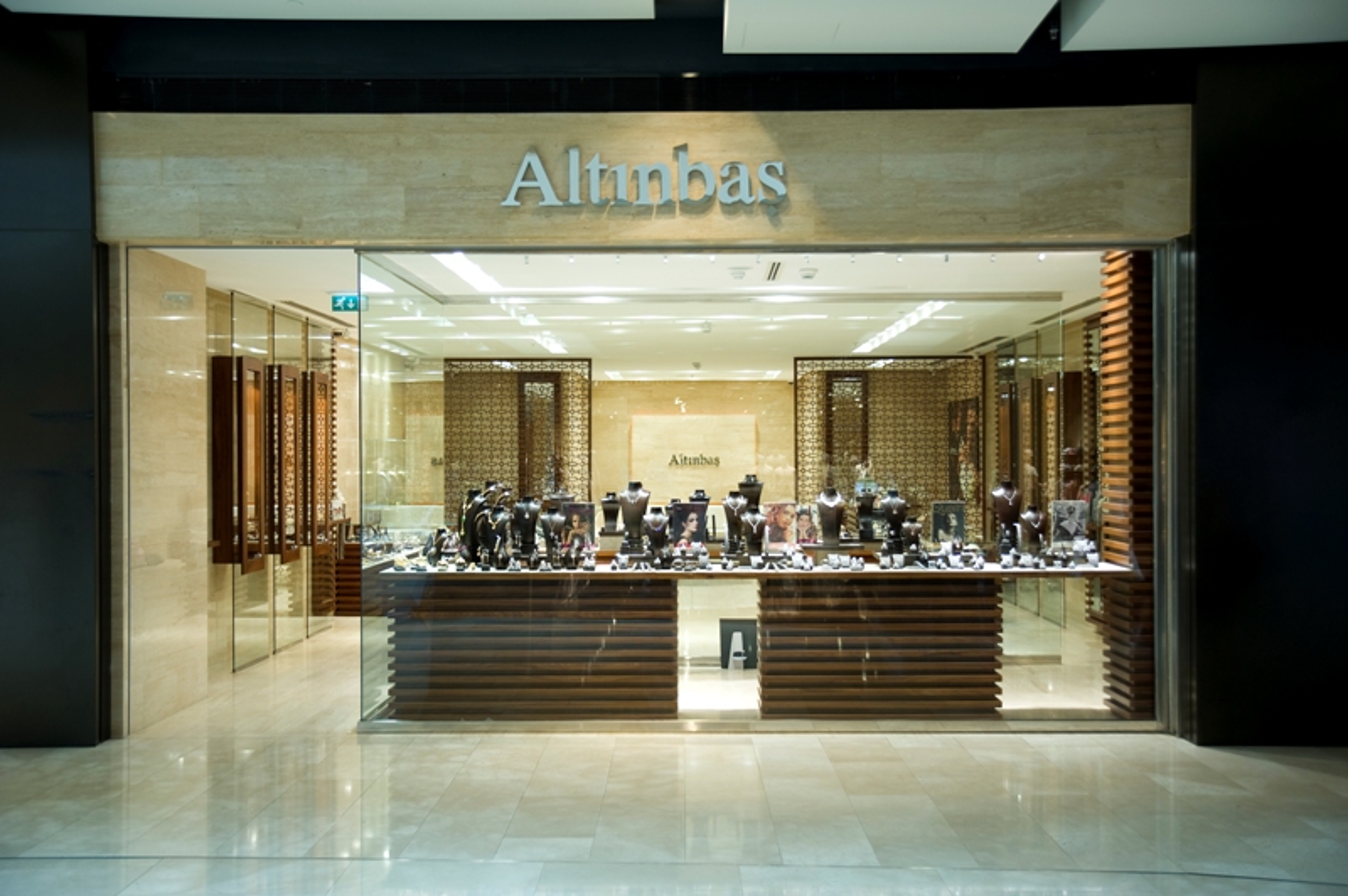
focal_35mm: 40
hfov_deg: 48.5
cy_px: 448
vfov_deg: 33.3
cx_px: 674
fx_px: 1497
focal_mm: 40
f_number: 3.5
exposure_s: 1/30
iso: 200
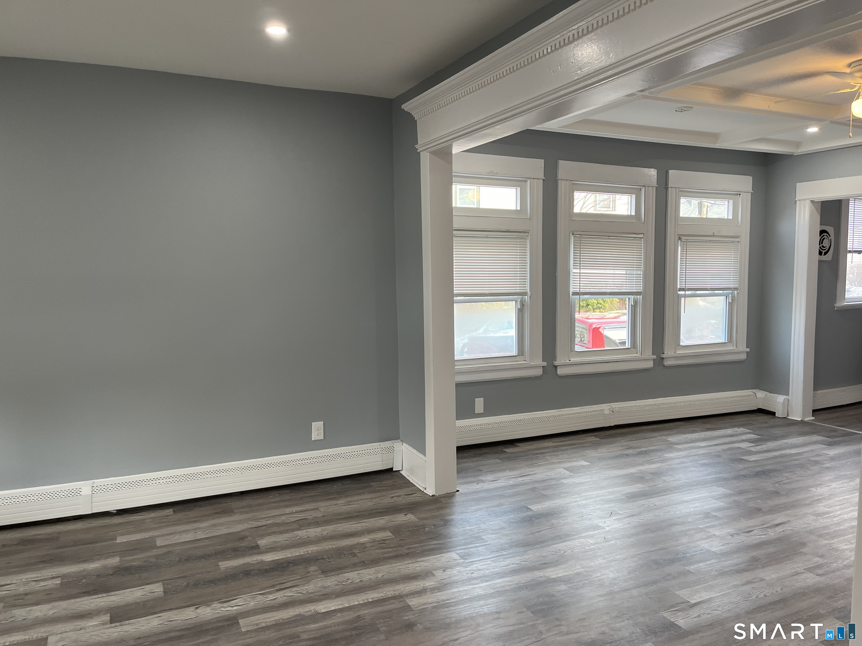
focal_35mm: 26
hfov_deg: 67.3
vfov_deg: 53.1
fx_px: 647
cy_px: 323
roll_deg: +0.9
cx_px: 431
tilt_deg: -5.6
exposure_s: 1/120
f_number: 1.6
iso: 100
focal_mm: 5.1
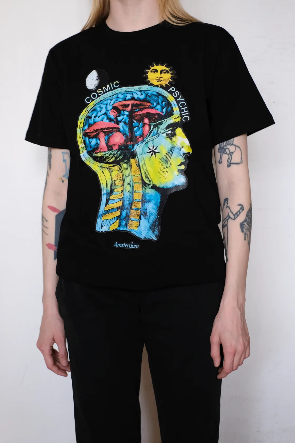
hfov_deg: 25.1
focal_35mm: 54
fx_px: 664
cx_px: 150
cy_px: 219
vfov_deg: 36.9
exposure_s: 1/80
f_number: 4
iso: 400
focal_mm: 35
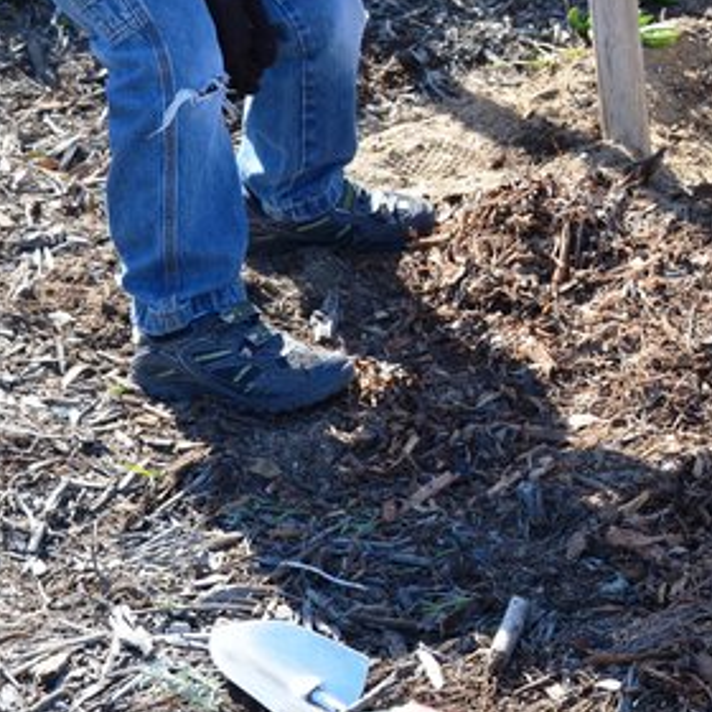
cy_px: 125
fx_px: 3188
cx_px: 1045
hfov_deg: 12.2
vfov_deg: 12.7
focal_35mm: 137
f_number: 7.1
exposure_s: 1/200
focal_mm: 44
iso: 200
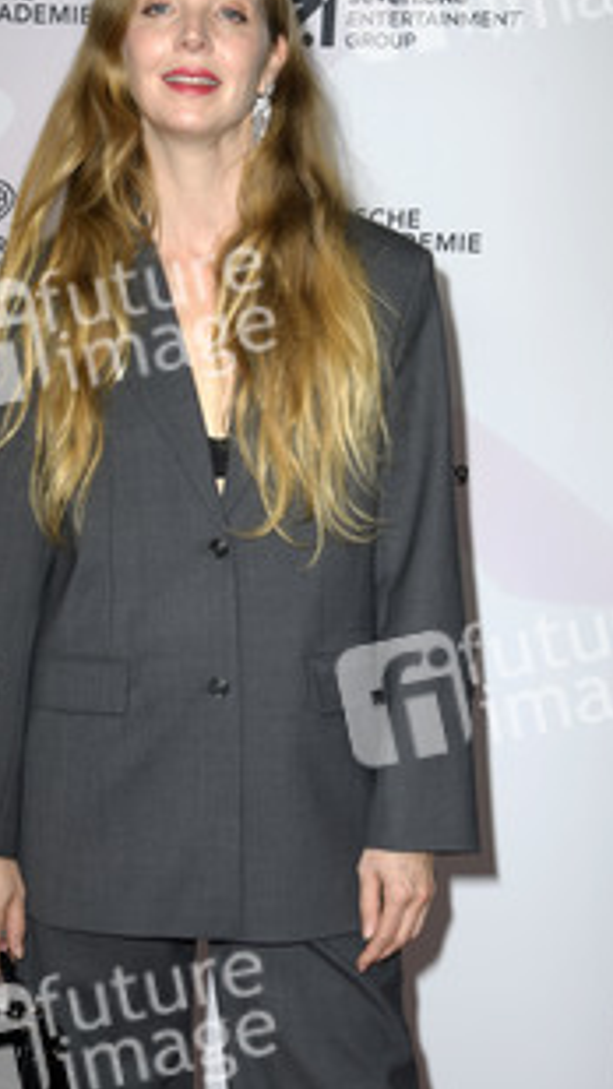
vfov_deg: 24.2
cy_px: 507
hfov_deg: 13.7
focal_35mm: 88
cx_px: 197
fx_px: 2541
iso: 400
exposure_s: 1/250
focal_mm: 65
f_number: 6.3
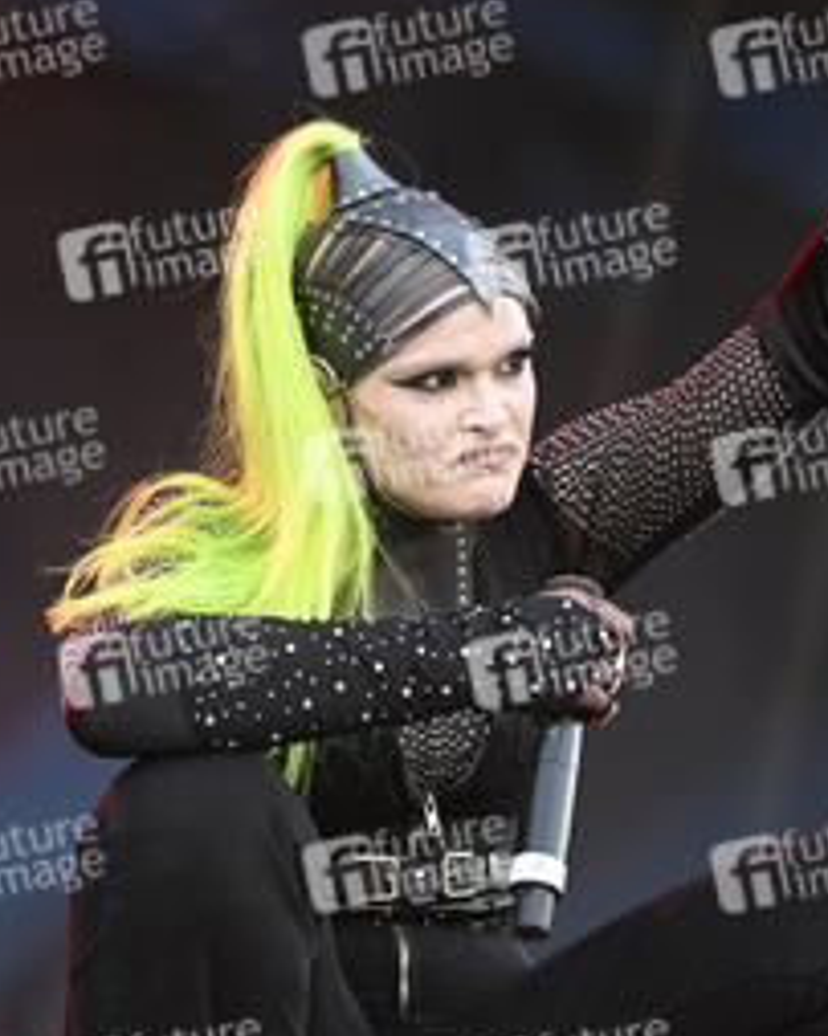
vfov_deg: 12.9
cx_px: 463
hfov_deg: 10.3
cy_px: 559
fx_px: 4598
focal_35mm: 150
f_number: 2.8
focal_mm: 90
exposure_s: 1/400
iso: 320
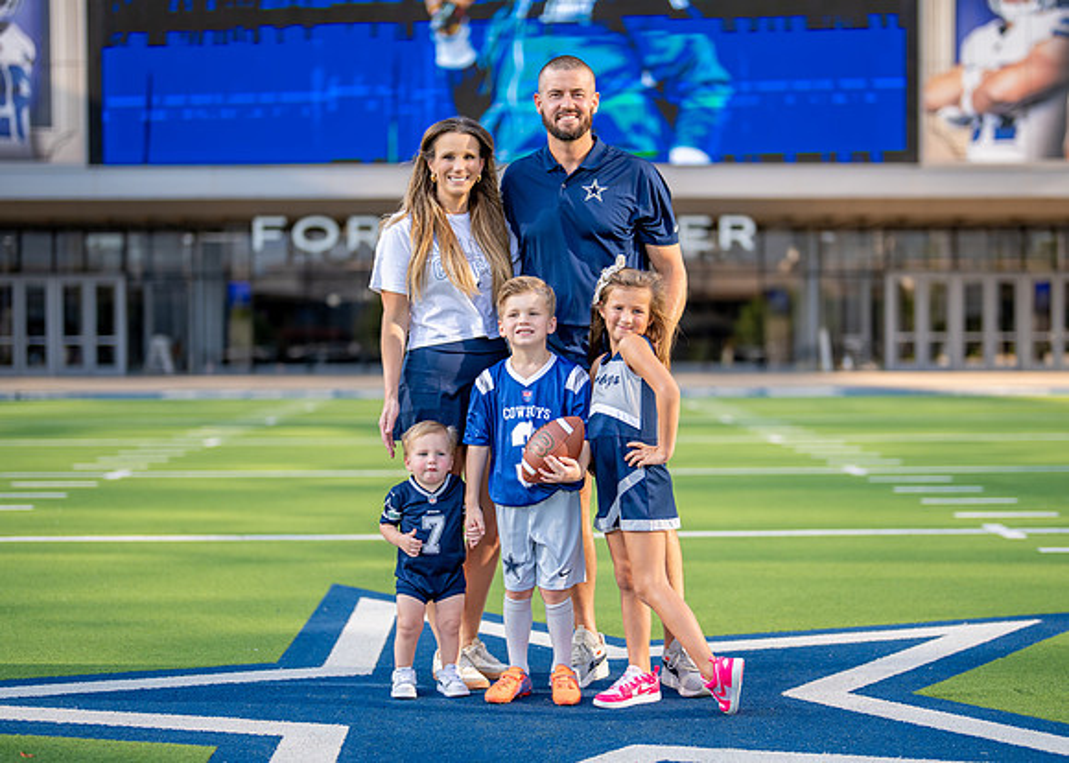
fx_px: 1934
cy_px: 412
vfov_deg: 22.3
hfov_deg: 30.9
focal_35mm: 64
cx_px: 573
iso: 125
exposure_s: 1/3200
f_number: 1.2
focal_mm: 50
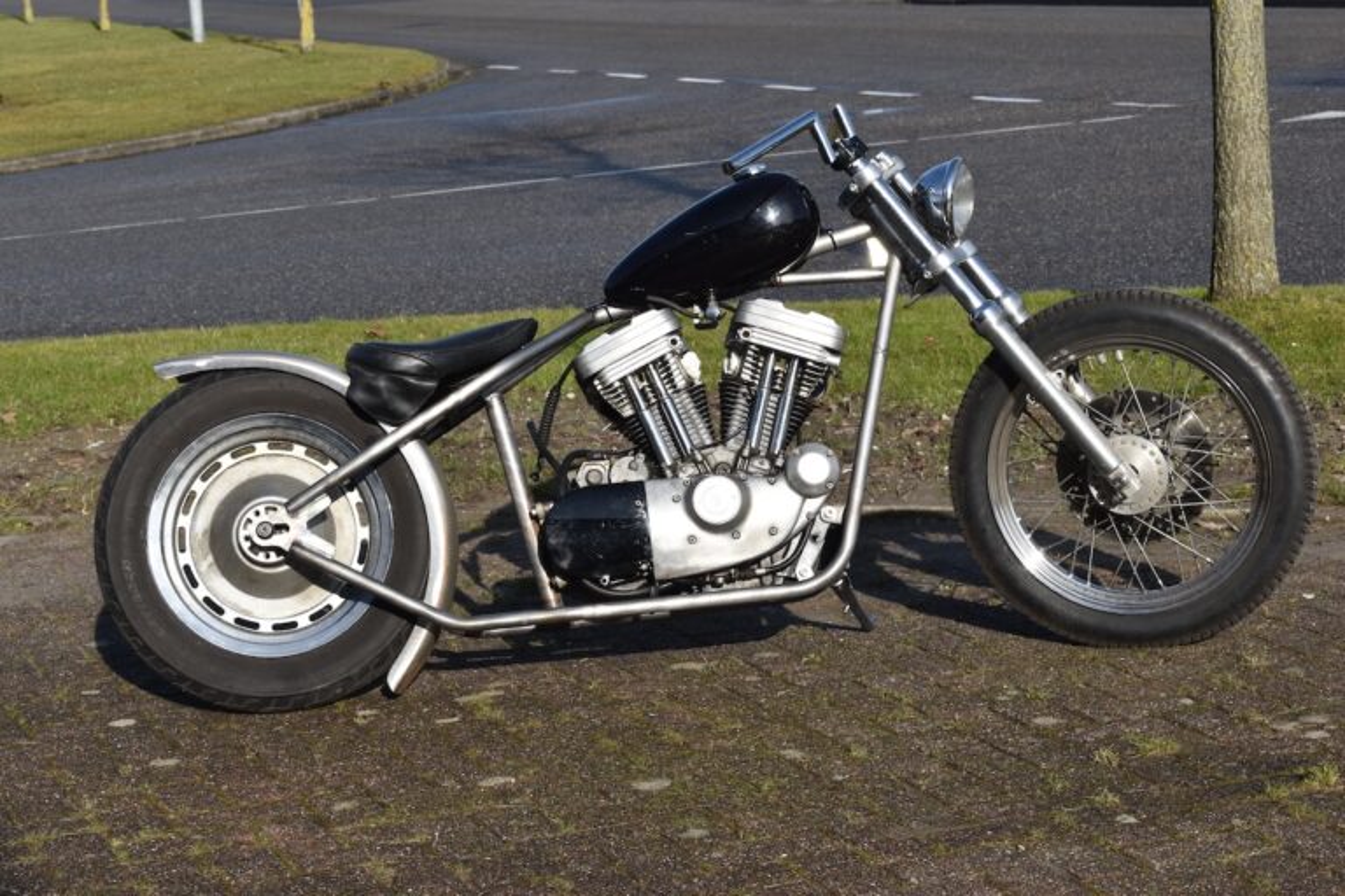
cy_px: 448
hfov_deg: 24.6
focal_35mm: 82
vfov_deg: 16.6
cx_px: 672
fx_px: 3082
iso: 200
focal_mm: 55
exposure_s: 1/400
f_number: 10
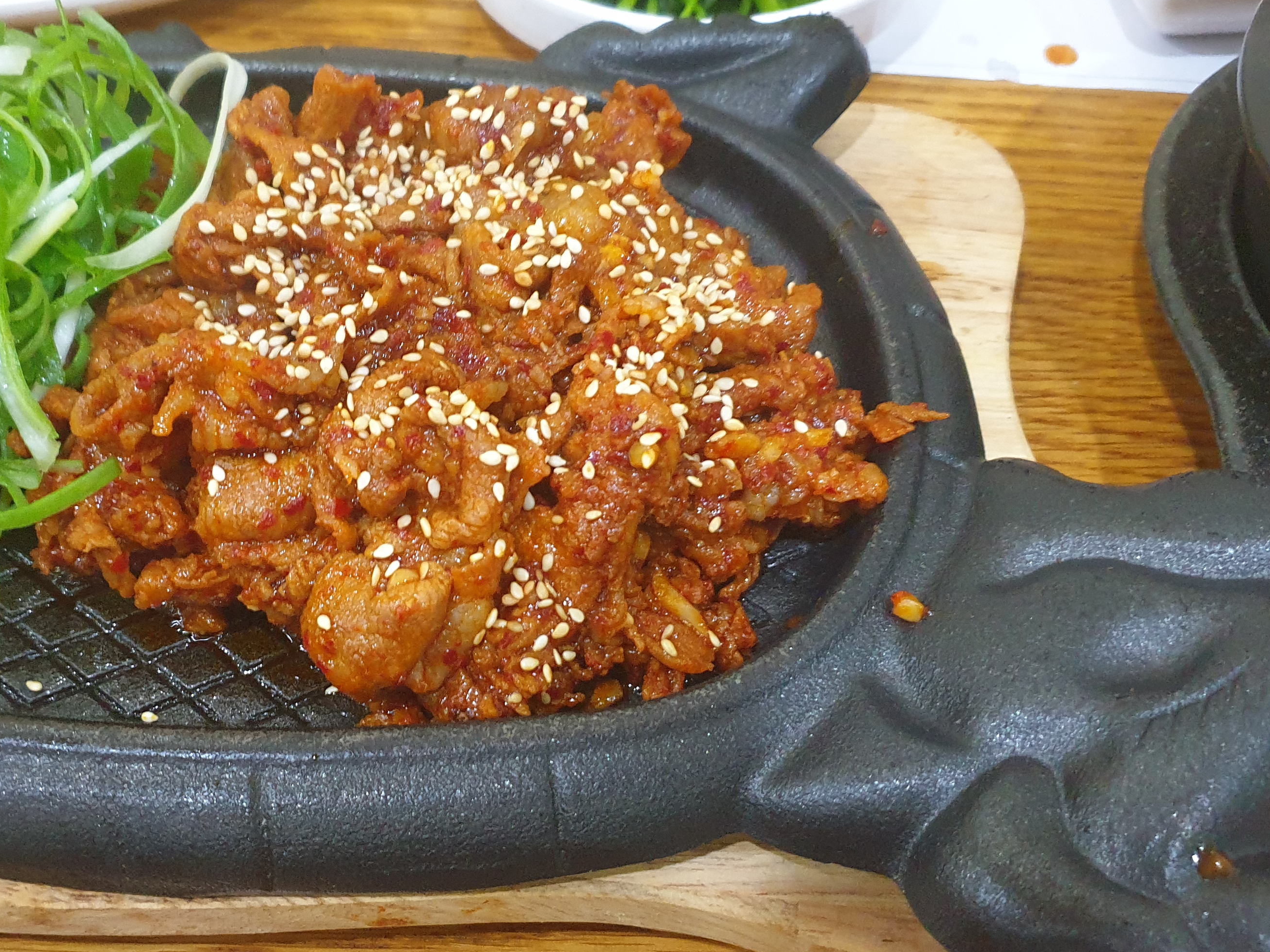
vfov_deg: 36.0
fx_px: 1468
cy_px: 482
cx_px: 431
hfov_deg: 46.1
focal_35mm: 40
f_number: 1.5
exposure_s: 1/25
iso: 250
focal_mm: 4.3
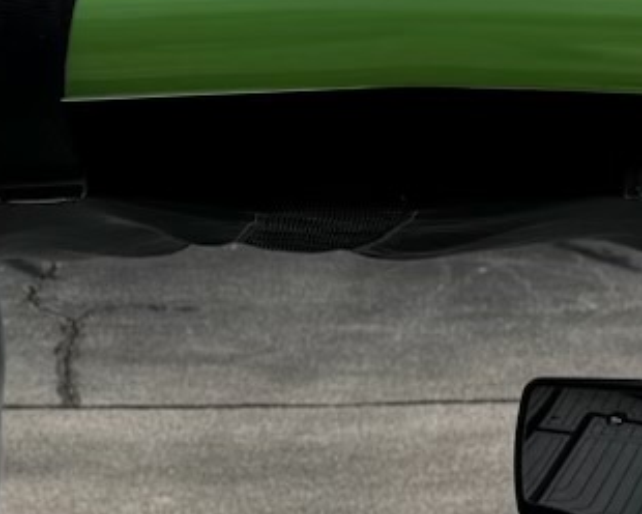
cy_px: 848
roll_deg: -0.9
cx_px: 404
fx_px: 2945
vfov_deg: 9.6
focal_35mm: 155
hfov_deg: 12.4
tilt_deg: -20.5
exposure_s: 1/5348
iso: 80
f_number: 1.78
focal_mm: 6.76
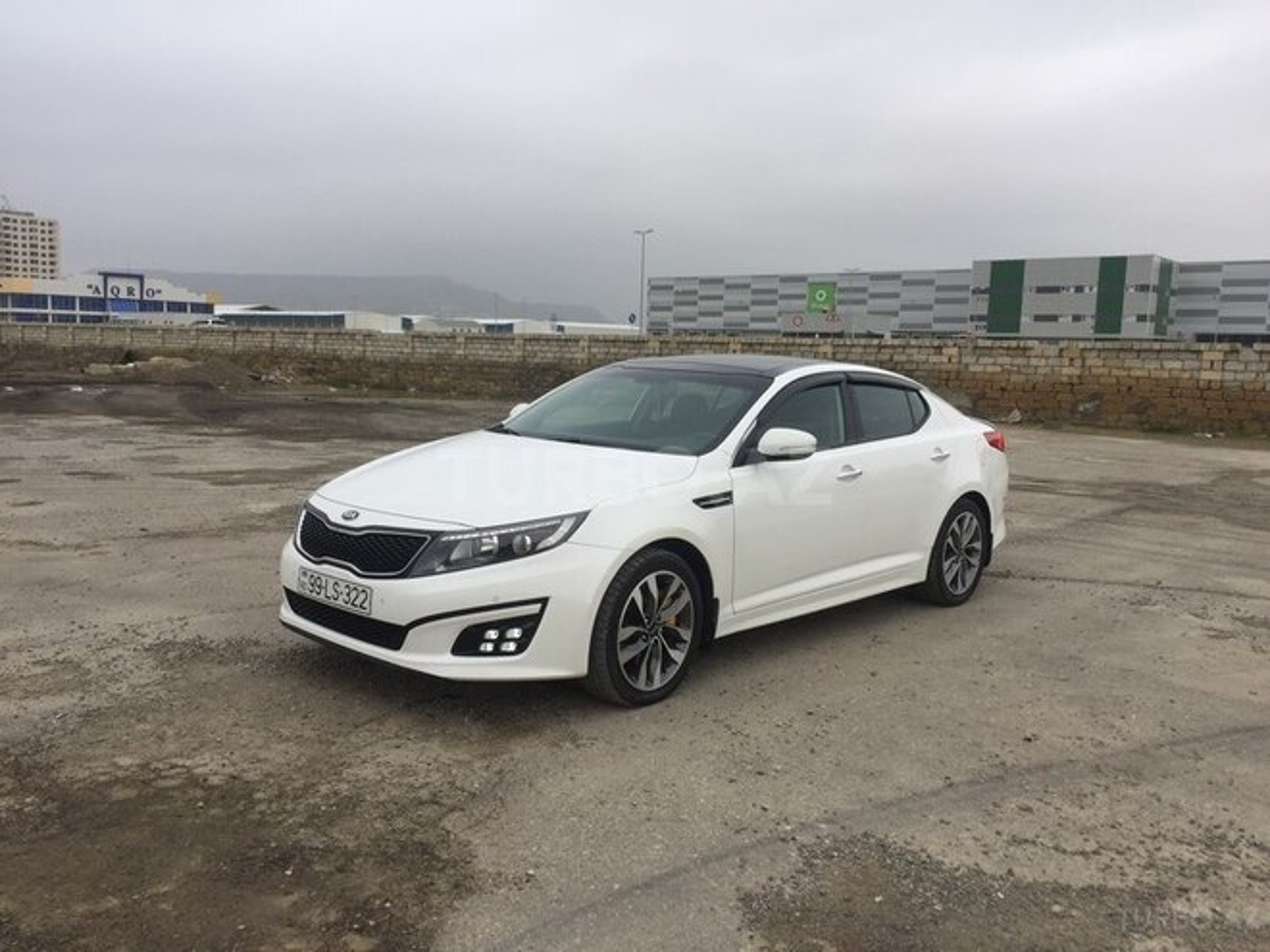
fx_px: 1064
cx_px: 635
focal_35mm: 29
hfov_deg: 61.7
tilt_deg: -5.0
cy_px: 476
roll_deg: -1.1
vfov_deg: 48.2
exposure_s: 1/444
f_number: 2.2
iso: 32
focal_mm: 4.15
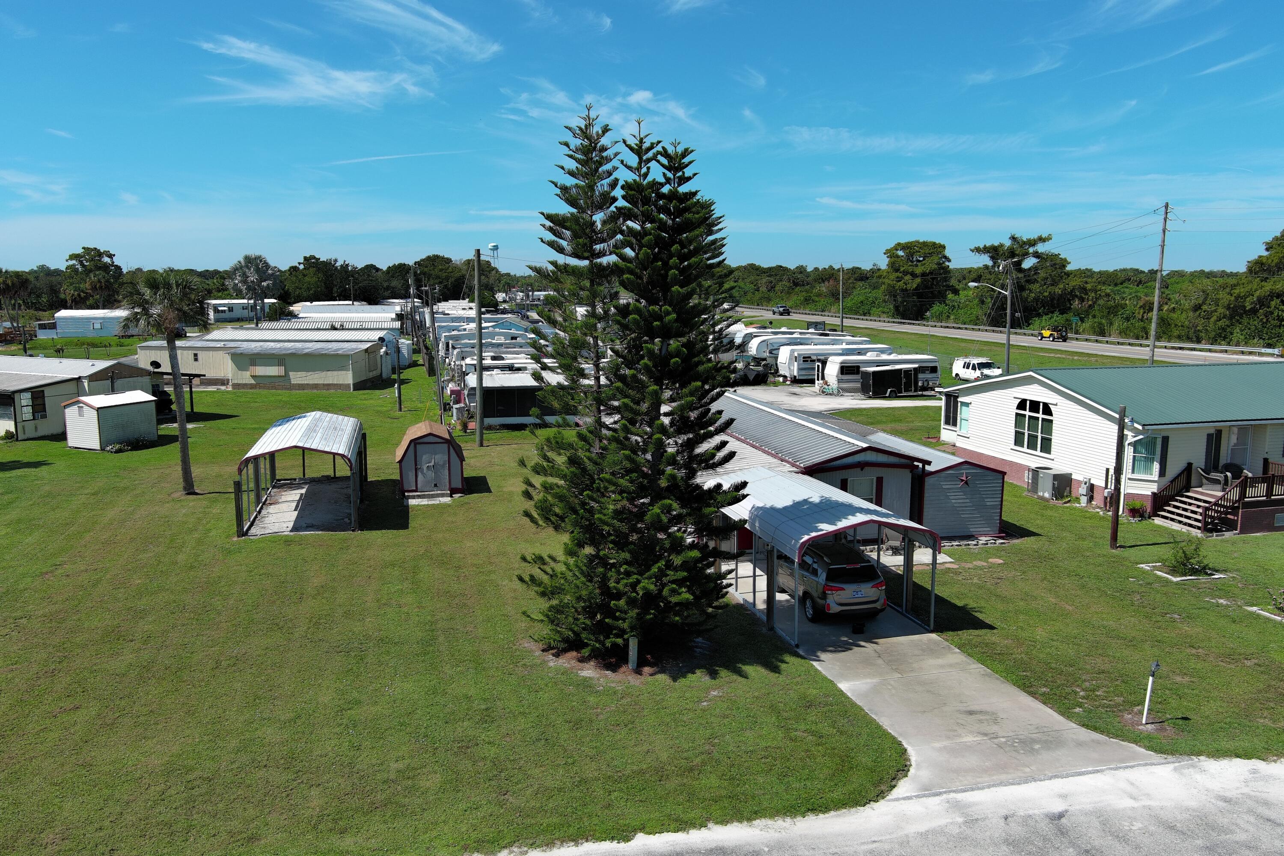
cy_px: 428
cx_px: 642
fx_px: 1034
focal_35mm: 29
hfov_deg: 63.7
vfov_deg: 45.0
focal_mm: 10.57
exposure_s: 1/1949
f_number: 2.8
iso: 102
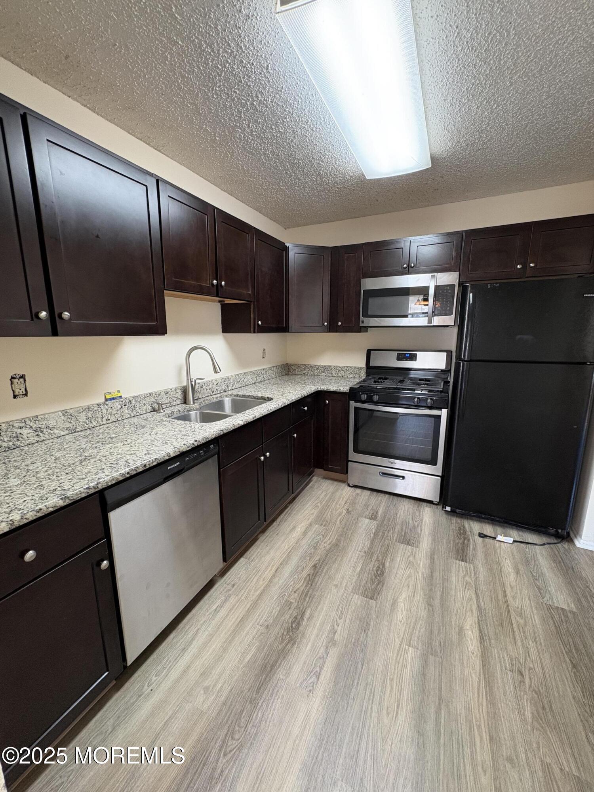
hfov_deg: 85.7
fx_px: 320
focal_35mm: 14
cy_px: 396
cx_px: 297
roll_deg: +0.0
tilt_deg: -11.2
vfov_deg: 102.1
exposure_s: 1/60
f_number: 2.2
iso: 250
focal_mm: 2.22
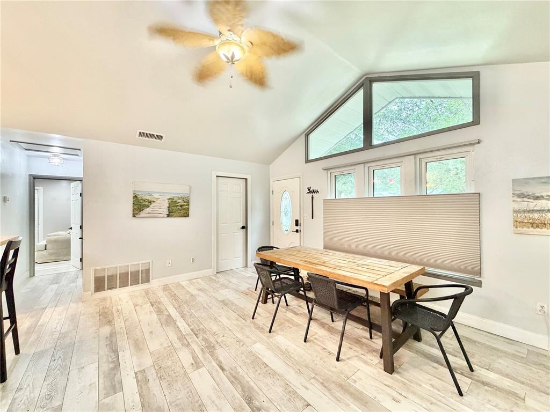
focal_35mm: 14
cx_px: 275
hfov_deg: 102.1
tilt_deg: -0.5
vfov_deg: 85.7
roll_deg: +1.1
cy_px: 206
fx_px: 222
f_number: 2.2
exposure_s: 1/60
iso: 400
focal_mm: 2.22
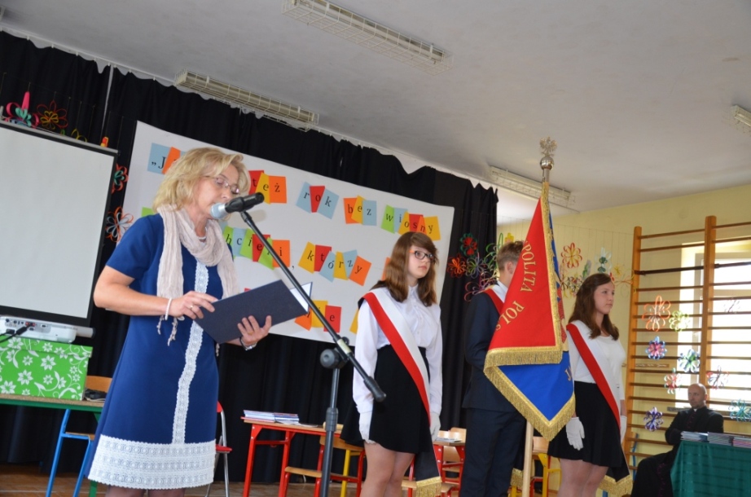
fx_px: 812
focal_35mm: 39
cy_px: 248
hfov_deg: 49.7
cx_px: 376
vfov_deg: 34.0
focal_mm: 26
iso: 800
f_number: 4
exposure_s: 1/60
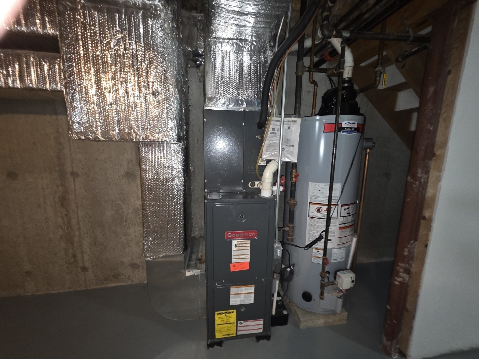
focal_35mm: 13
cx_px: 240
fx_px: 180
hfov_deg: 106.2
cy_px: 180
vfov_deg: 89.9
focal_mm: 2.2
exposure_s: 1/9.14
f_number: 1.9
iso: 1600
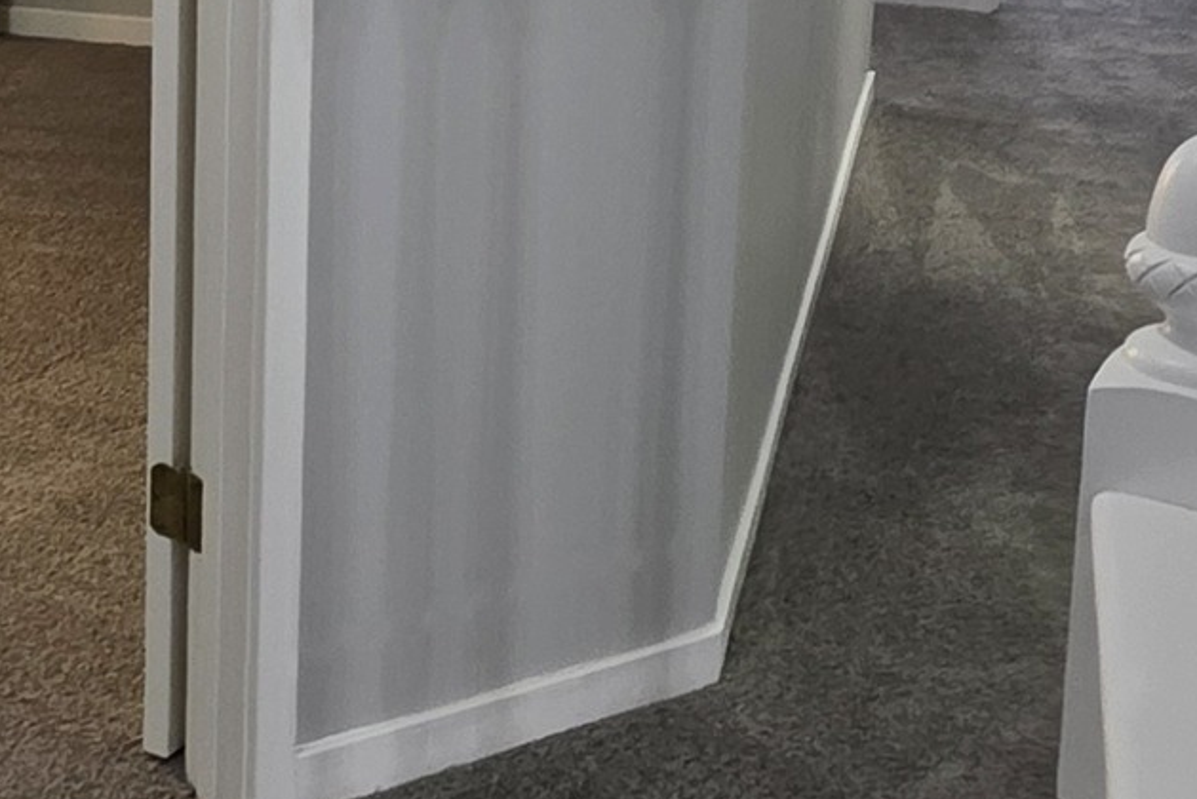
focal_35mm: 66
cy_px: -86
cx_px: -36
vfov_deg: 19.7
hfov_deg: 28.4
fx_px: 2195
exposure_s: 1/60
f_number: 1.9
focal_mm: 2.2
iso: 250
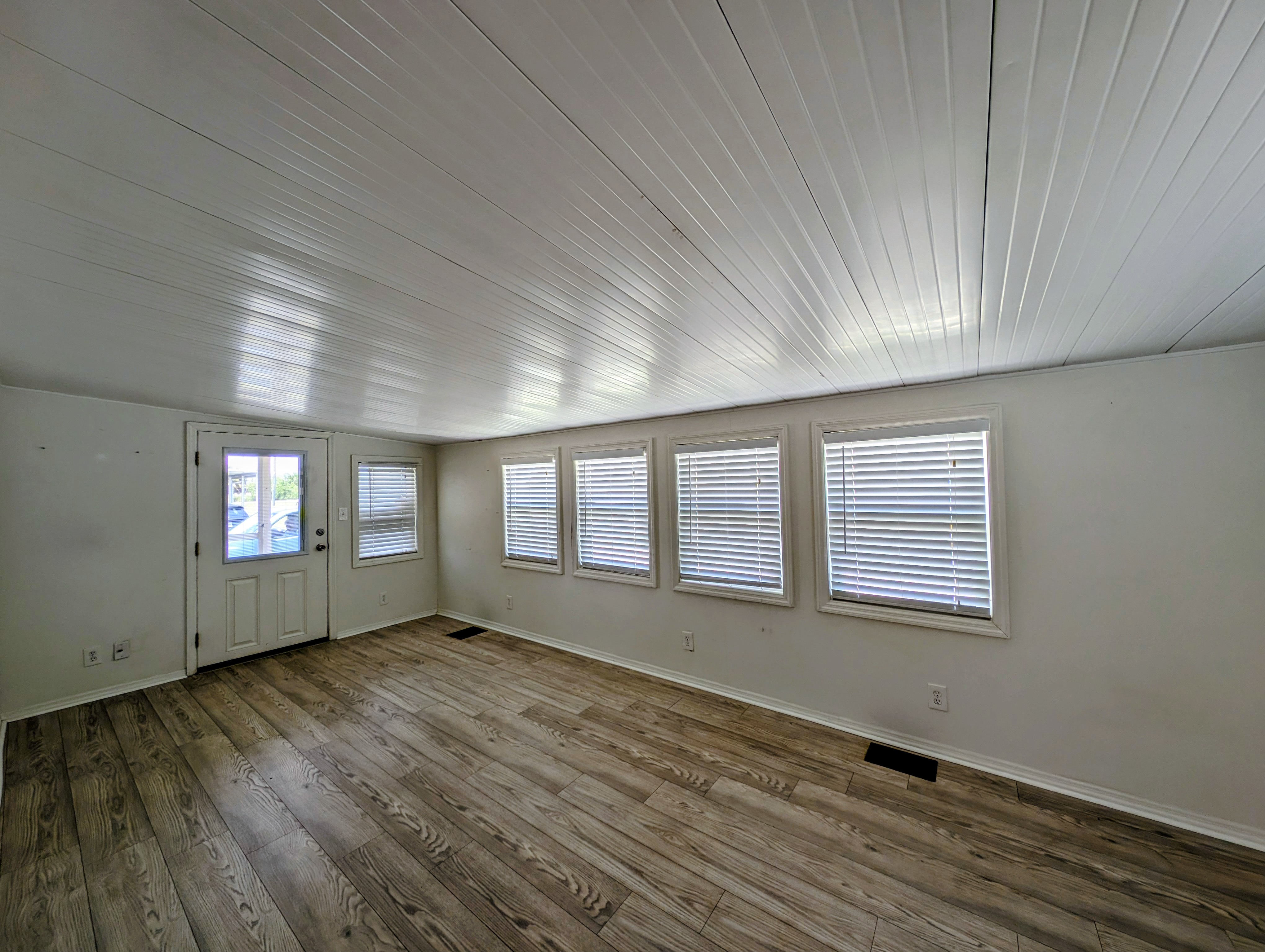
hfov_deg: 110.5
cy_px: 476
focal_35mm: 12
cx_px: 632
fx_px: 439
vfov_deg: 94.6
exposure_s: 1/120
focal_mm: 2.23
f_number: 1.95
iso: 56
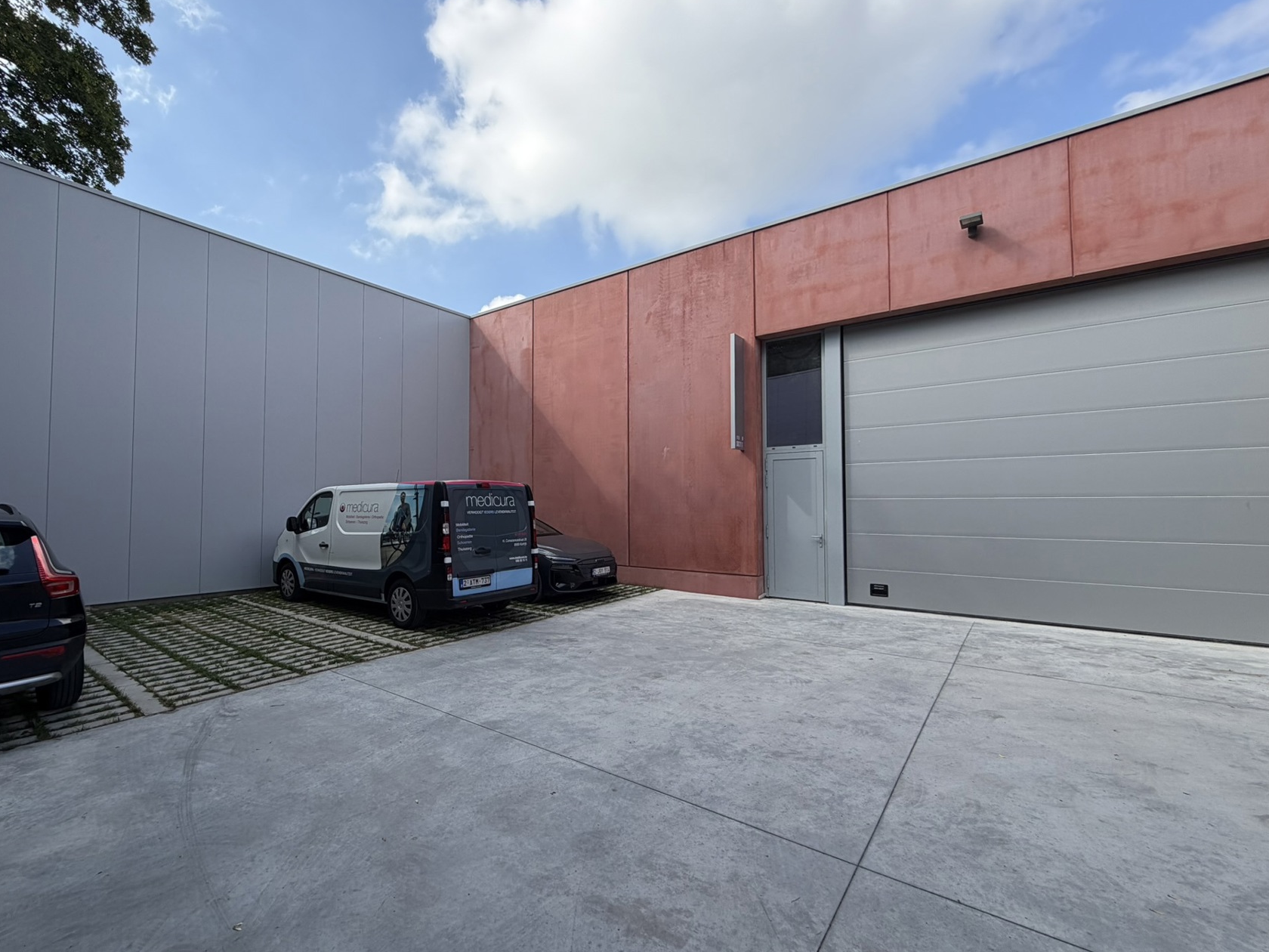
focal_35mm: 16
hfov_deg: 94.0
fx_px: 587
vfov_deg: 78.1
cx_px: 553
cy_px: 487
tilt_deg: +2.6
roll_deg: +0.5
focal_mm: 2.22
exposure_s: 1/770
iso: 40
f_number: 2.2
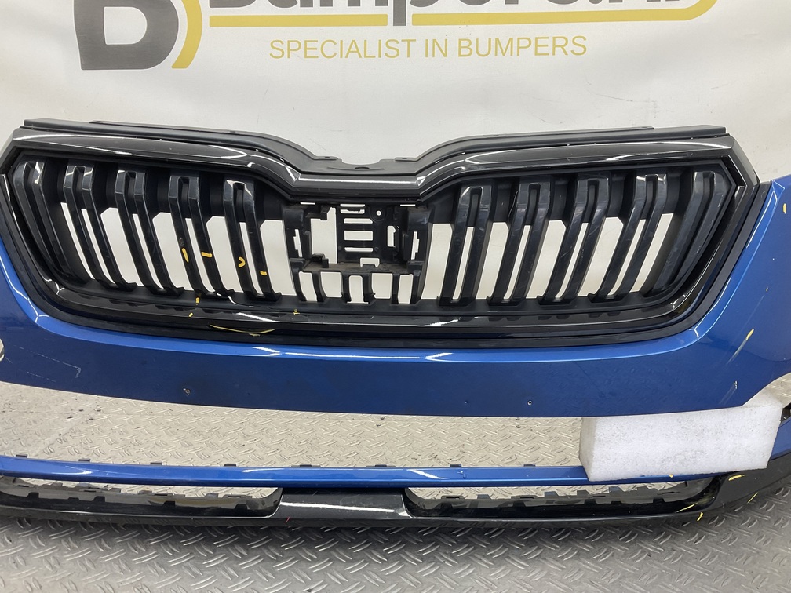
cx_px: 396
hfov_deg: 61.7
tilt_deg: -14.3
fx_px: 663
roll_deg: -0.7
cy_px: 296
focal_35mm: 29
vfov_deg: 48.2
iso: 40
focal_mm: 3
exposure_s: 1/120
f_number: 1.8
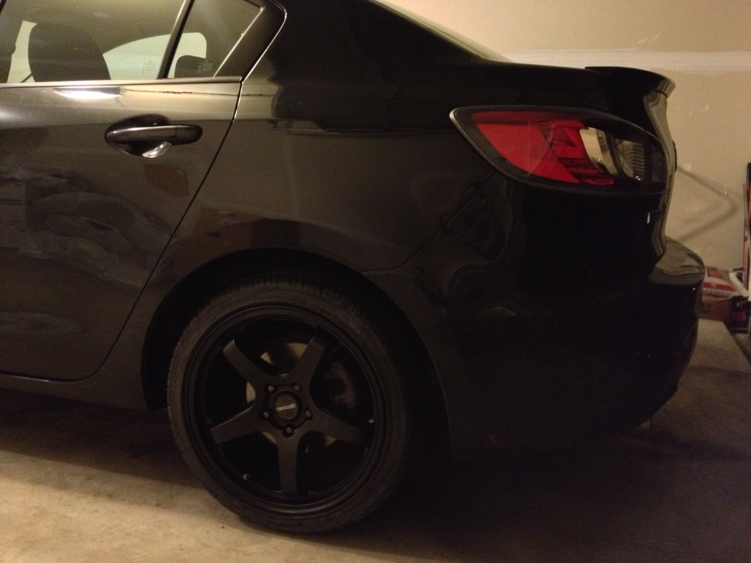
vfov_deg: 40.7
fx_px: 759
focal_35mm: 35
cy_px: 282
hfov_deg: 52.6
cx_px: 376
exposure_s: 1/15
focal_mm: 4.28
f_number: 2.4
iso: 800
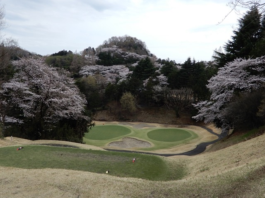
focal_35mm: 38
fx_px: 291
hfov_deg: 49.0
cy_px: 99
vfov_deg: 37.7
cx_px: 132
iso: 80
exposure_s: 1/500
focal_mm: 6.8
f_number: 4
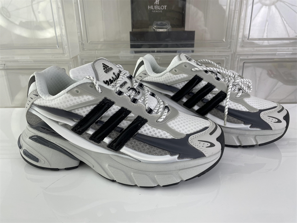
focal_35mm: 26
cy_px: 112
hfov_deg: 67.3
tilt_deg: -21.5
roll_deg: +0.8
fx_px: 223
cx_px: 148
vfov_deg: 53.1
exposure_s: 1/197
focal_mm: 4.2
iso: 32
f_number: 1.6
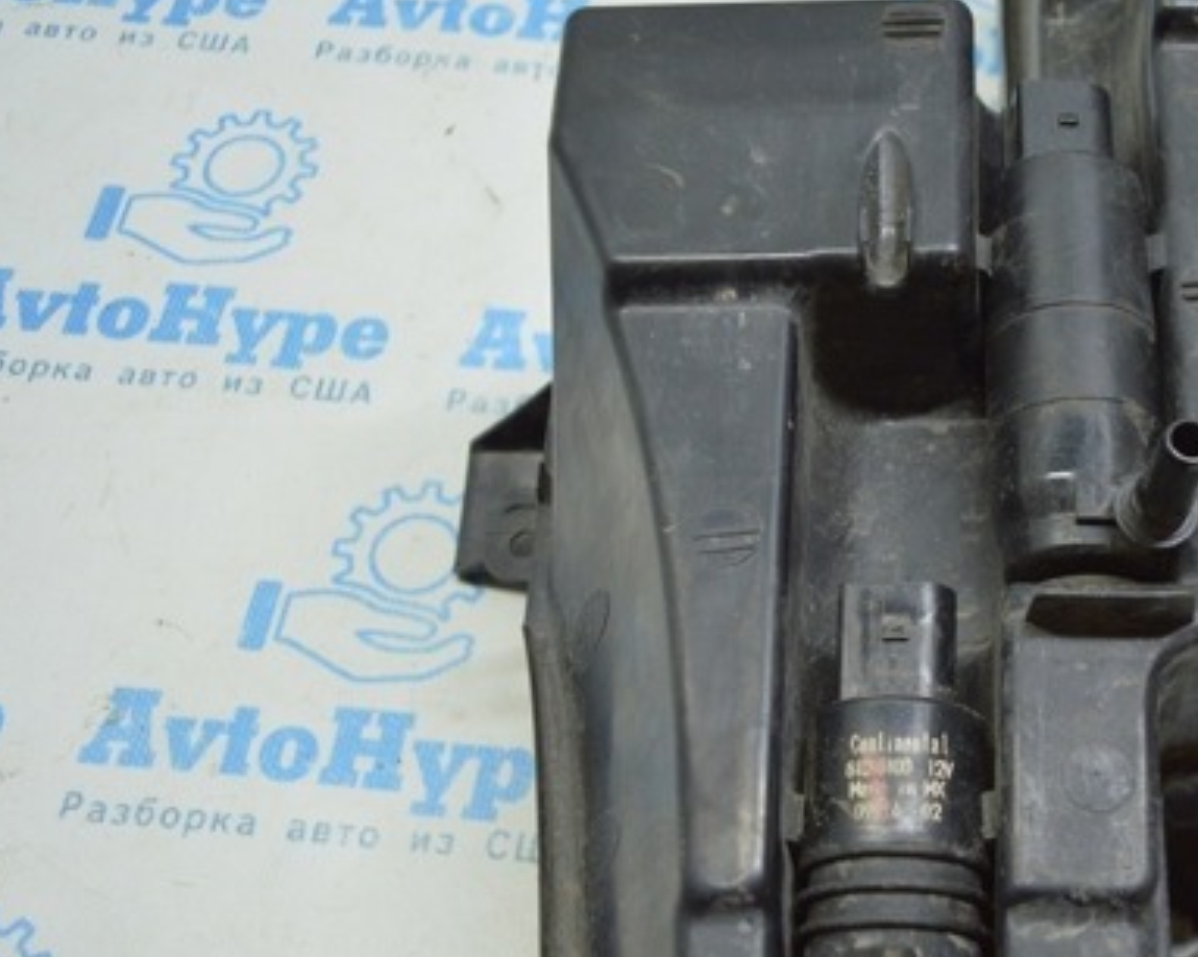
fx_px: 1666
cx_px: 860
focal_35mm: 47
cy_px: 552
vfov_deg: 32.0
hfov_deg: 38.8
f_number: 3.8
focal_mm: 20
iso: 400
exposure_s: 1/60
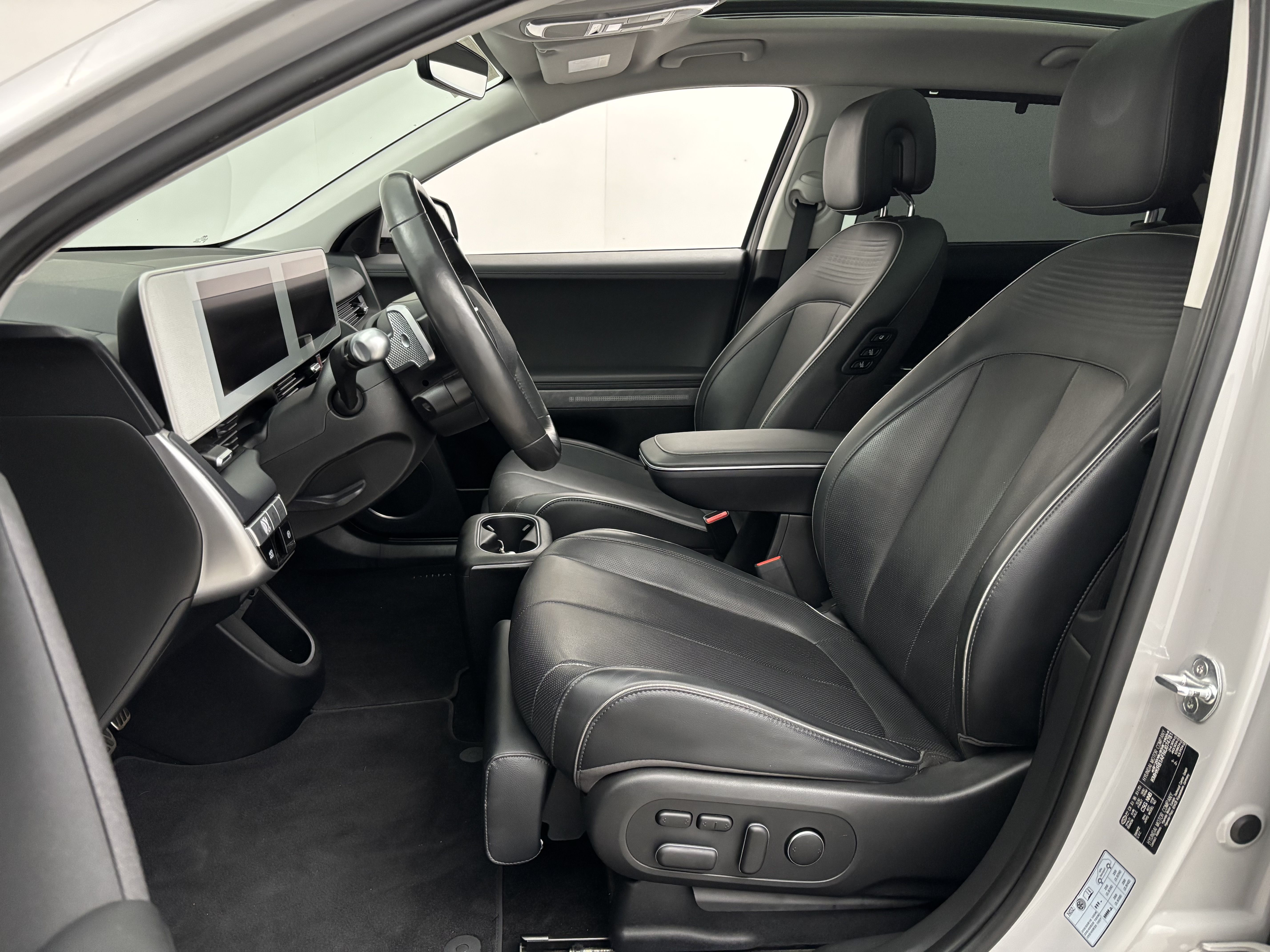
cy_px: 476
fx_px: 954
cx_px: 635
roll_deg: -1.9
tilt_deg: -14.7
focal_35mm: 26
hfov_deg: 67.3
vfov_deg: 53.1
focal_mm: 5.96
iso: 640
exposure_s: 1/40
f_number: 1.6
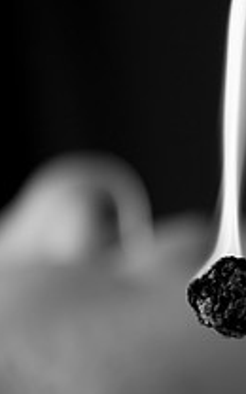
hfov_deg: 4.3
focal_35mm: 298
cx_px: 507
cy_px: 194
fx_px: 3197
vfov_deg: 7.0
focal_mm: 105
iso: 800
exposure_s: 1/200
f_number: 5
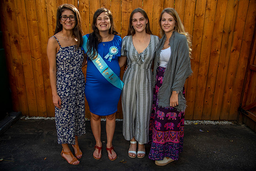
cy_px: 86
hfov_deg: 61.9
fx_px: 213
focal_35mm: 30
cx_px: 128
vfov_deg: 43.6
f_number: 4
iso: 125
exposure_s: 1/320
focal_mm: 30
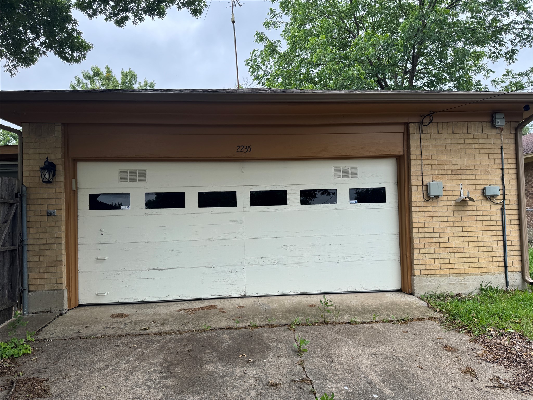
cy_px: 200
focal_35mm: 24
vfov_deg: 56.8
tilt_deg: +3.7
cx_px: 266
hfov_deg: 71.6
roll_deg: +1.7
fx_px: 370
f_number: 1.78
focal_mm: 6.76
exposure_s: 1/952
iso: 80
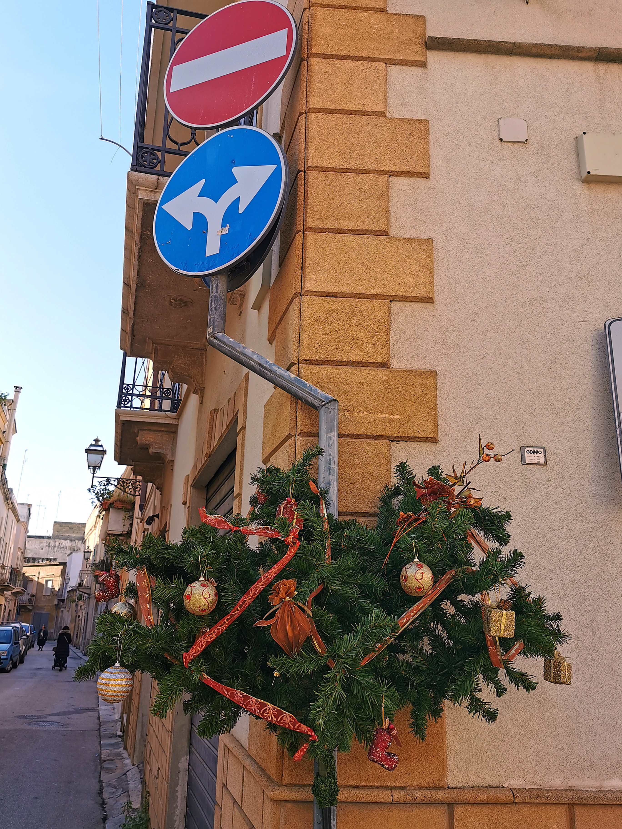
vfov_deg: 65.3
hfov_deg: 51.4
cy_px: 414
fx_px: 647
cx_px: 311
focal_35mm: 27
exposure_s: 1/964
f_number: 1.6
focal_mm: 5.56
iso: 50
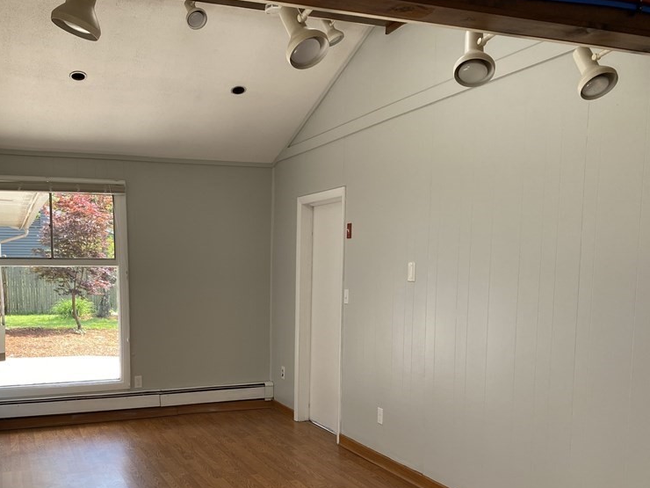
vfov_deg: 39.1
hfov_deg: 51.2
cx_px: 278
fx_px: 676
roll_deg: -1.5
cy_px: 331
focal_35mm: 36
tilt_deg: -5.5
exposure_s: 1/122
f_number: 1.8
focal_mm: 4.25
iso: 40
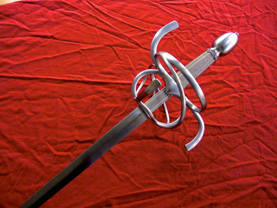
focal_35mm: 30
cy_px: 104
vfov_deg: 46.8
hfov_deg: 60.0
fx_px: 240
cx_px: 138
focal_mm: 5.4
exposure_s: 1/124
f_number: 3.5
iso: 800
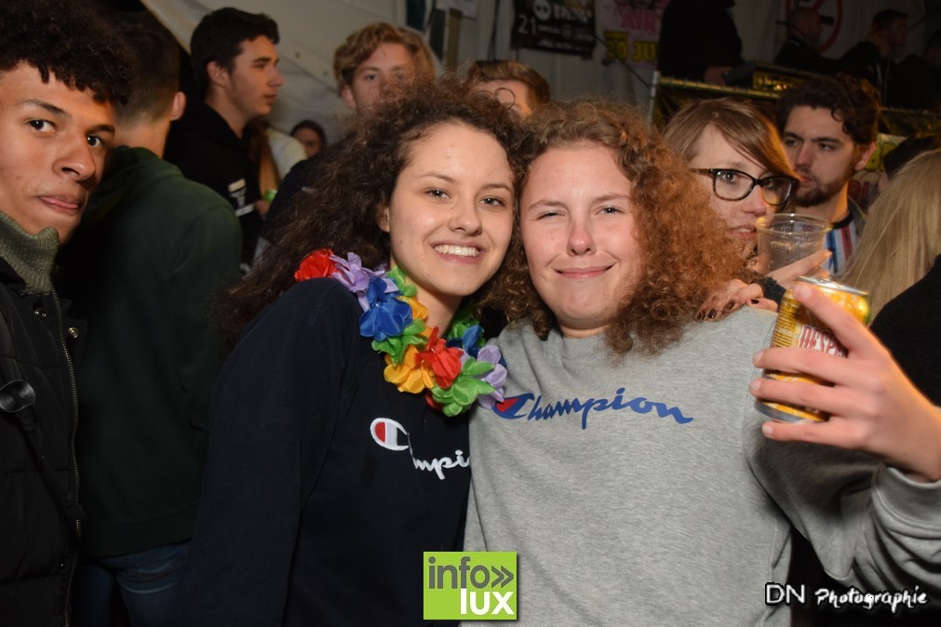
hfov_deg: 49.6
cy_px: 314
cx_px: 470
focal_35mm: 39
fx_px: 1019
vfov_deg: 34.2
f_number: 4
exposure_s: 1/60
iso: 1600
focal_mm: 26
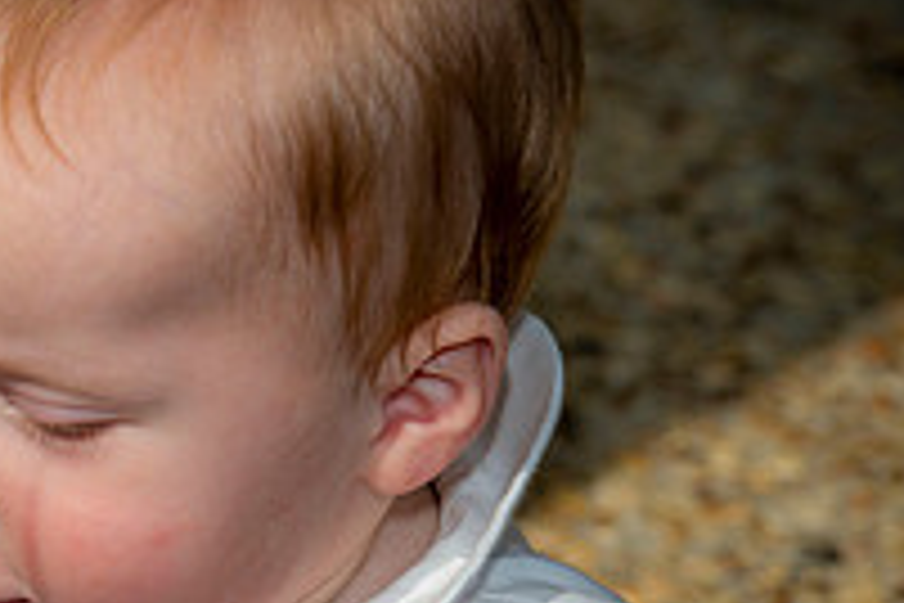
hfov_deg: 4.3
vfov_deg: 2.9
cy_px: 644
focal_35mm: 476
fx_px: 11952
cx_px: -198
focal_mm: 165
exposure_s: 1/200
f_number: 8
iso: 50
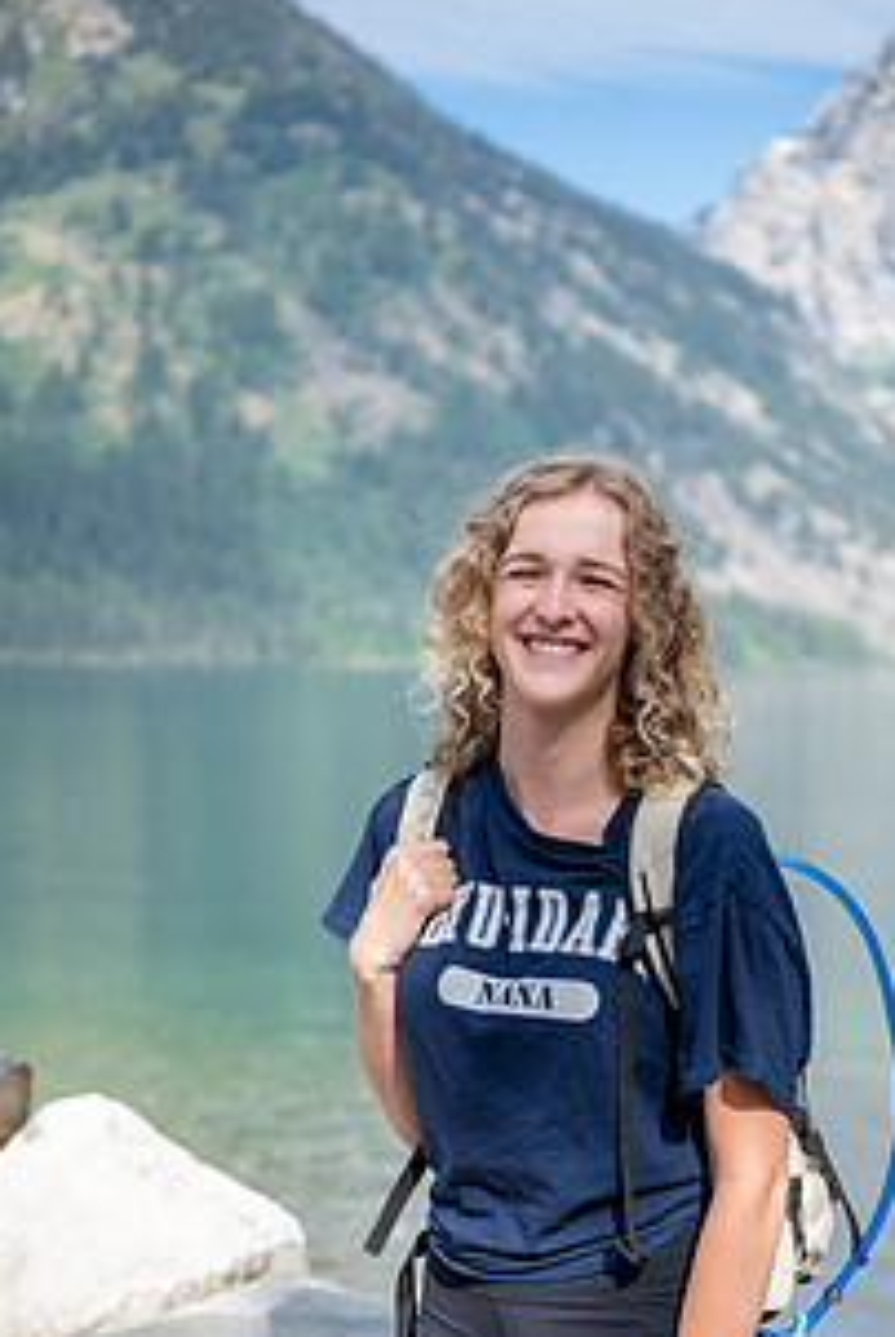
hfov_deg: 21.3
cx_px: 514
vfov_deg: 30.9
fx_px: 2381
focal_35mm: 64
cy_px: 978
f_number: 2.8
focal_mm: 43
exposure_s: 1/1600
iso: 125
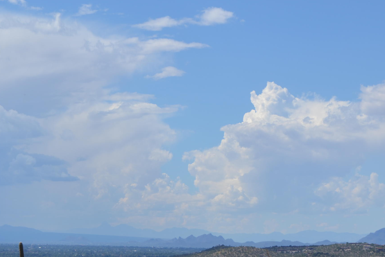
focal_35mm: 144
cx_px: 265
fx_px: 1539
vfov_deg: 9.5
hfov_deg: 14.2
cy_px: 220
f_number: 8
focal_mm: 55
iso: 100
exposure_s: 1/250
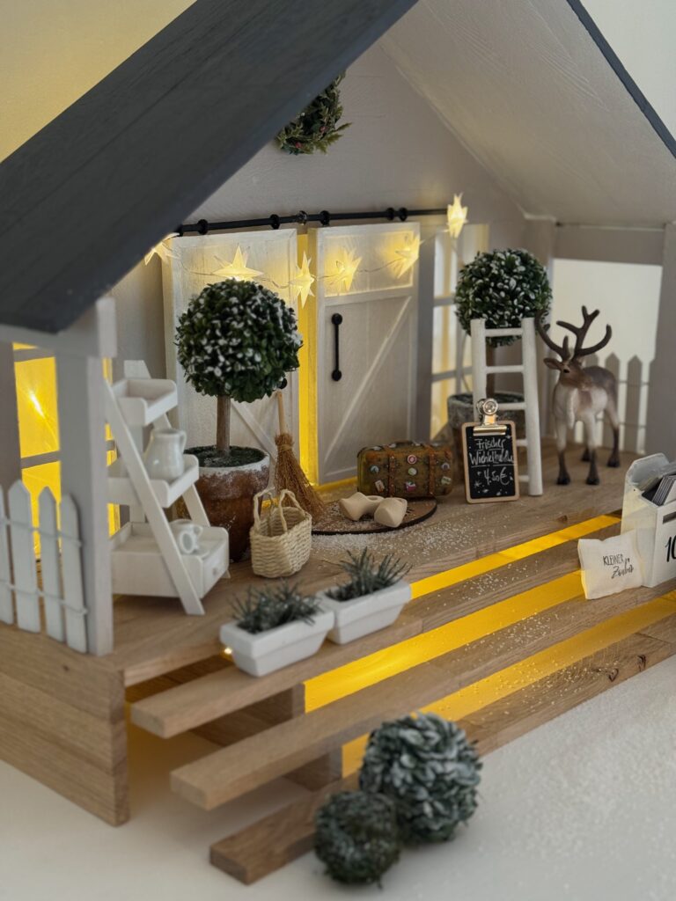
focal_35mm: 48
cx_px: 338
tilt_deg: -12.5
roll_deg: -0.2
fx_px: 1250
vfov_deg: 39.7
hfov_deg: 30.3
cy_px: 450
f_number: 1.78
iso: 250
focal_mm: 6.76
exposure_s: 1/40
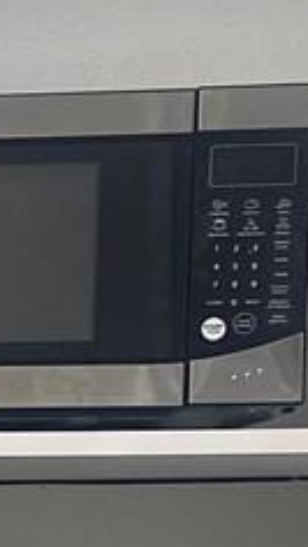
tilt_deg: -8.0
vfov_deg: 10.8
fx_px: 2784
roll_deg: +0.8
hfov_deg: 5.4
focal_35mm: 192
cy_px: 851
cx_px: -1028
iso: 50
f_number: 1.8
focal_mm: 4.25
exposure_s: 1/120
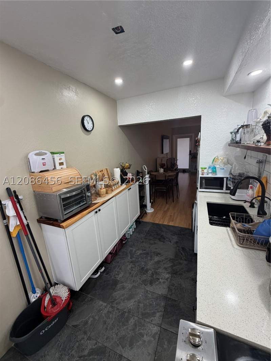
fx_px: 146
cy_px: 180
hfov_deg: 85.7
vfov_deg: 102.1
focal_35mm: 14
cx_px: 136
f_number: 2.2
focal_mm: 2.22
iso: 200
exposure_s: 1/120
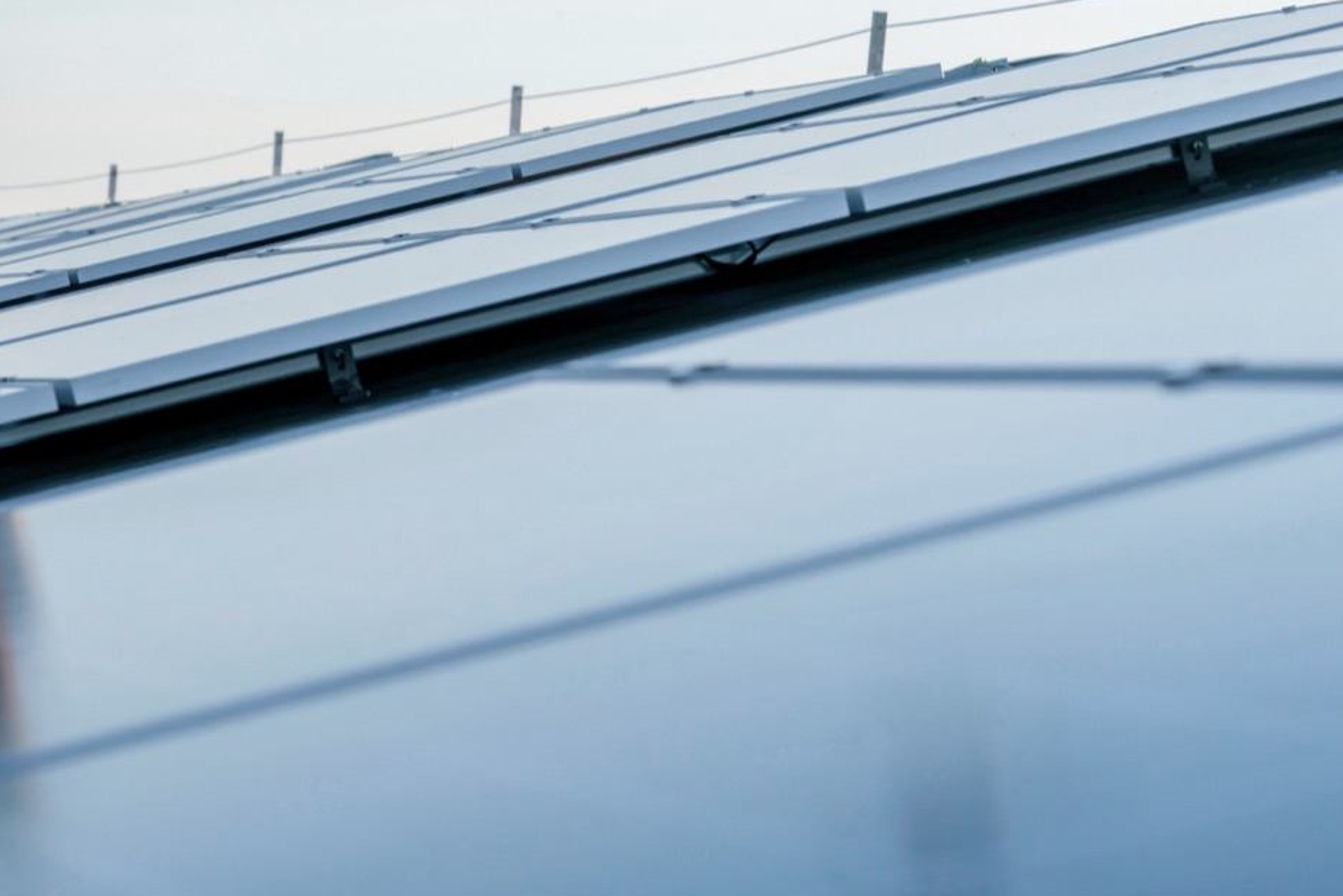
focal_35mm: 167
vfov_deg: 8.2
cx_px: 398
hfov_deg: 12.3
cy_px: 203
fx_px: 6231
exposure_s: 1/2500
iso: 250
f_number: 4
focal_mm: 70
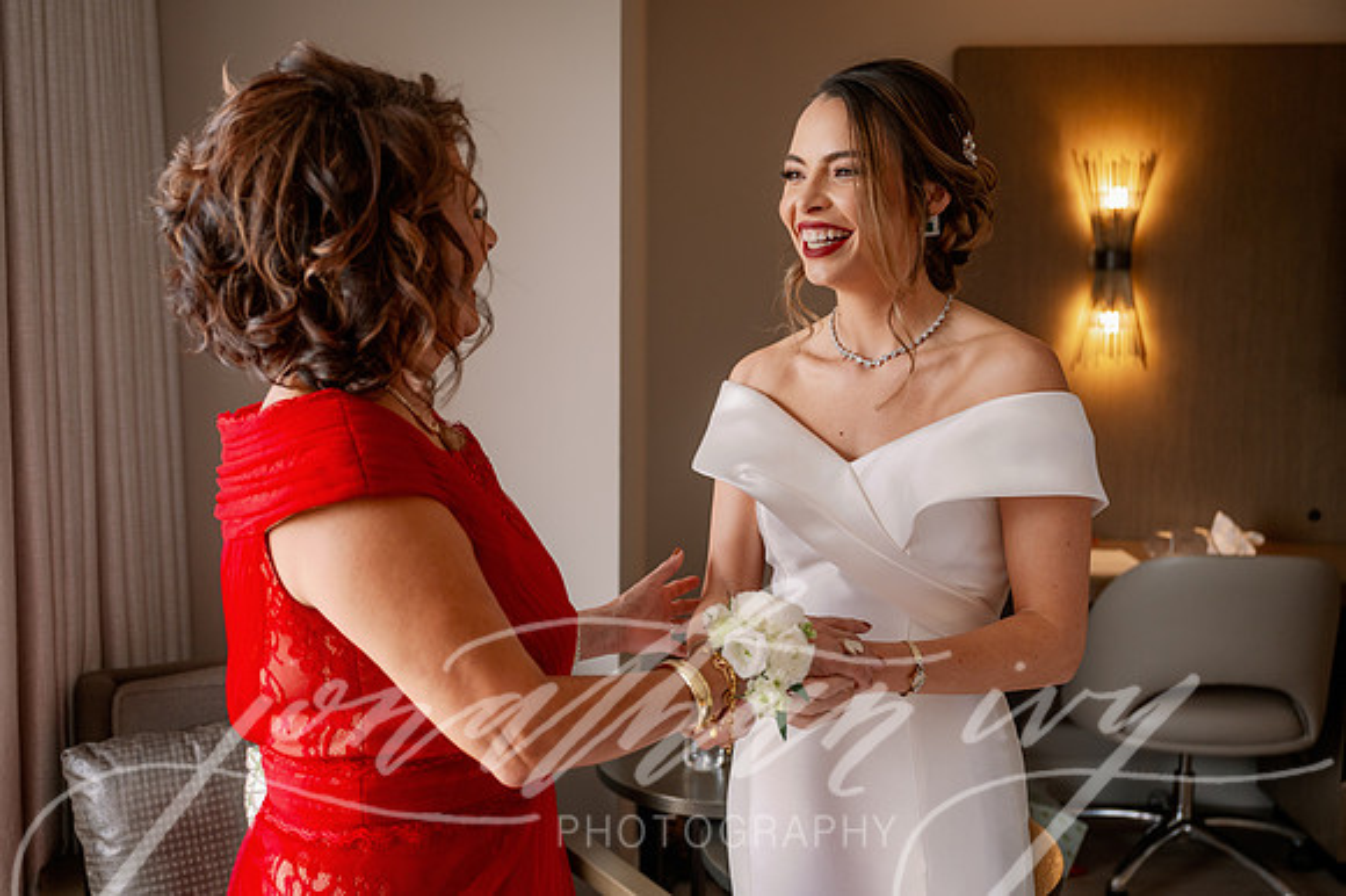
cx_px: 624
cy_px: 448
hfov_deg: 52.5
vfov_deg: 36.4
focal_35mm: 36
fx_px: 1364
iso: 640
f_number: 3.2
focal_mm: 34
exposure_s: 1/250
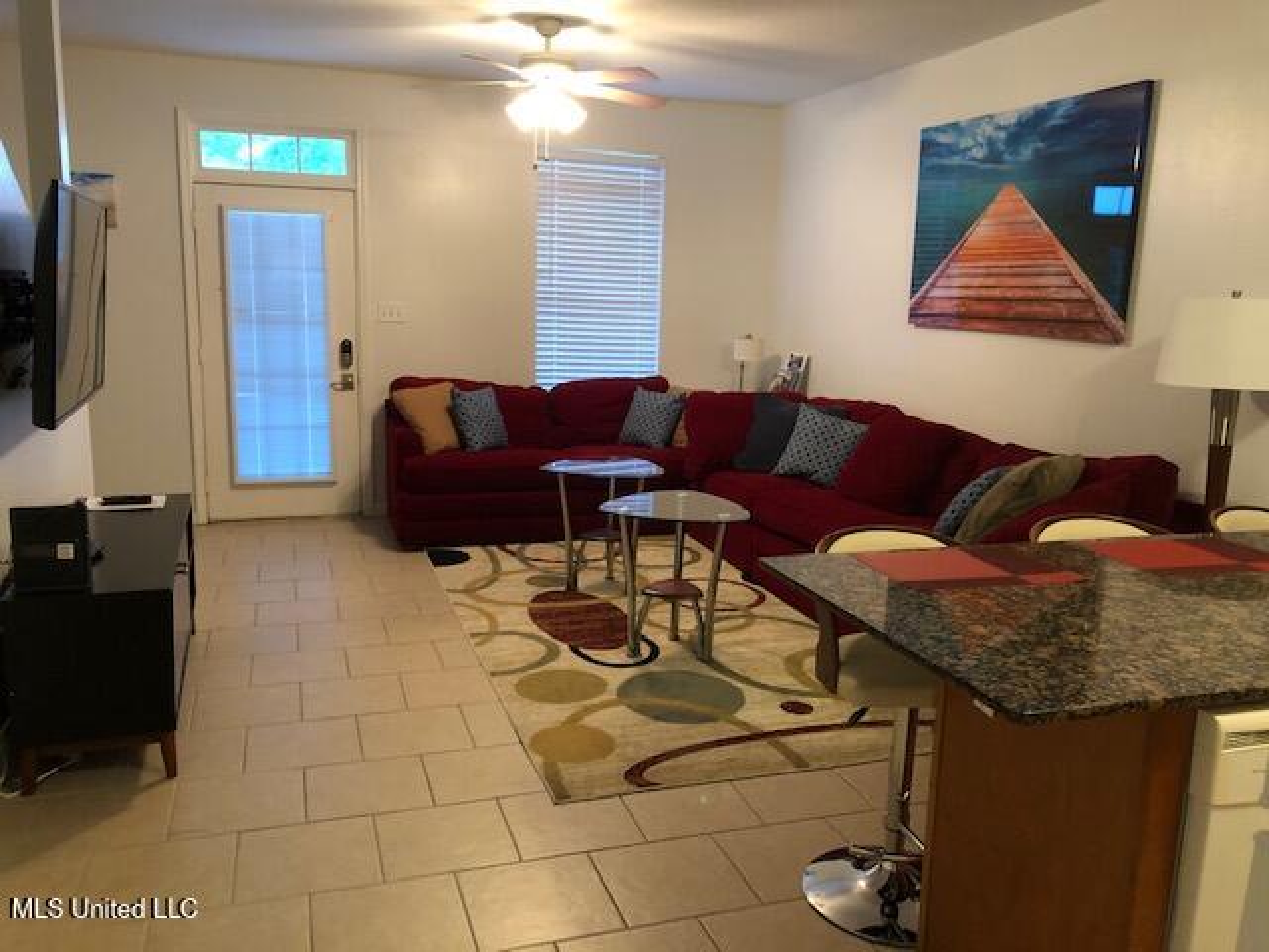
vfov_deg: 49.7
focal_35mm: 28
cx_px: 634
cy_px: 476
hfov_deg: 63.4
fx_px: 1026
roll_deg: -0.7
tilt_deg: -8.7
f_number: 1.8
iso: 100
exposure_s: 1/15
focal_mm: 3.99
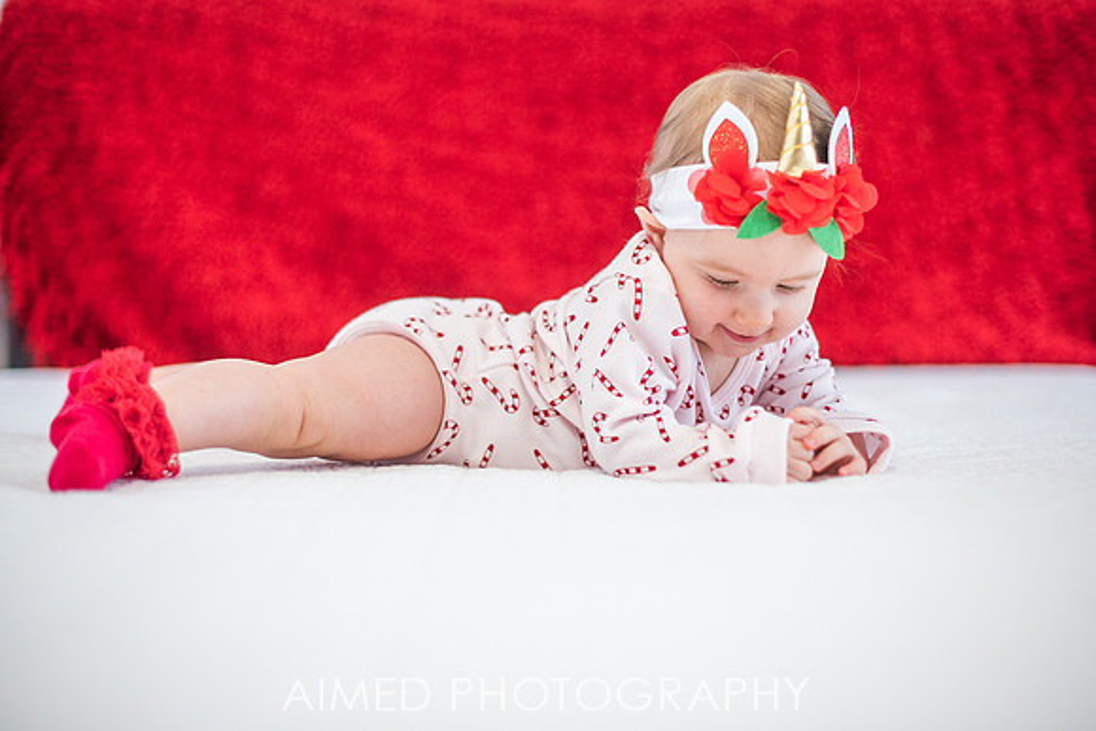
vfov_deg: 24.5
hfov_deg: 36.1
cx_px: 562
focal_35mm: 55
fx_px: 1682
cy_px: 342
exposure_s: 1/250
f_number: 2
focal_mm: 50
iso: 500
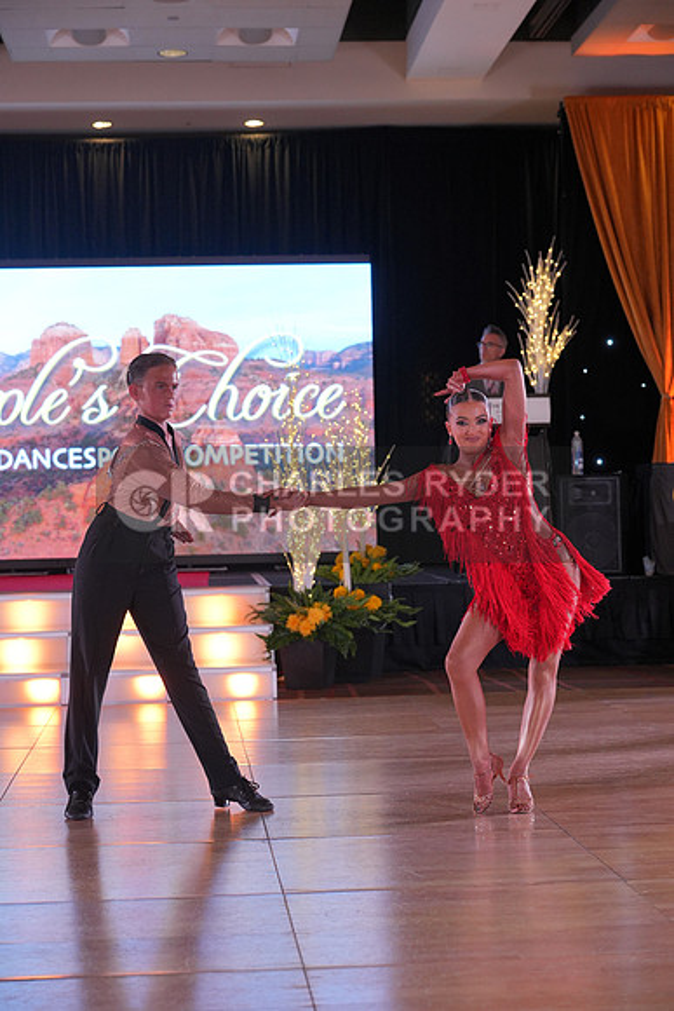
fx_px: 2021
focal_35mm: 72
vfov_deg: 28.1
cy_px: 506
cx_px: 337
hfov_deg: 18.9
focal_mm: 72
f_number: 4
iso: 1600
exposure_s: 1/400
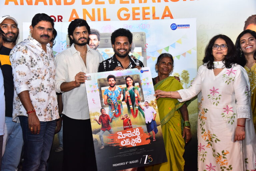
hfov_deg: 38.2
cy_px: 86
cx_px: 128
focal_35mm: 52
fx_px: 370
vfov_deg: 26.0
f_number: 6.3
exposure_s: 1/160
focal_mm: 52
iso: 2000
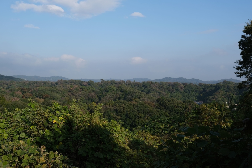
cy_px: 84
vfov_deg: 33.4
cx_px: 126
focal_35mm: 40
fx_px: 280
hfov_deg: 48.5
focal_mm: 26.5
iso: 160
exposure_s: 1/550
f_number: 5.6
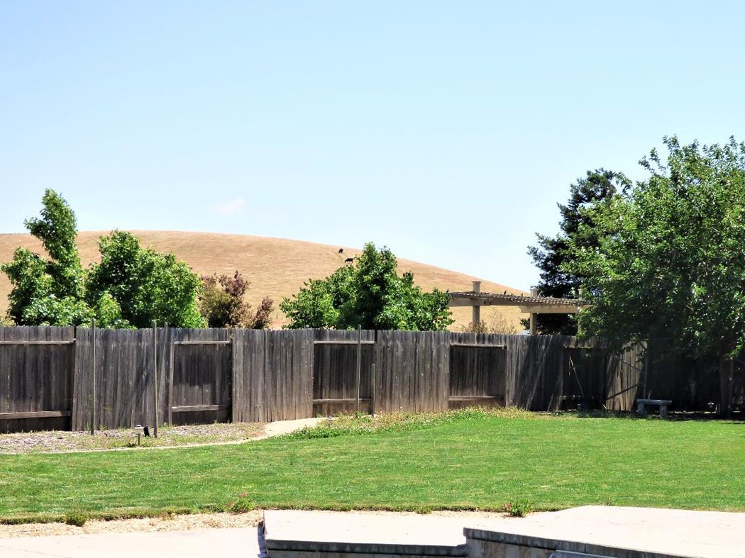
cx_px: 514
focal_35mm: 90
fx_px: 1937
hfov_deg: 21.7
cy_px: 381
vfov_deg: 16.4
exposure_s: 1/800
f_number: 4.2
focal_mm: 11.21
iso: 160
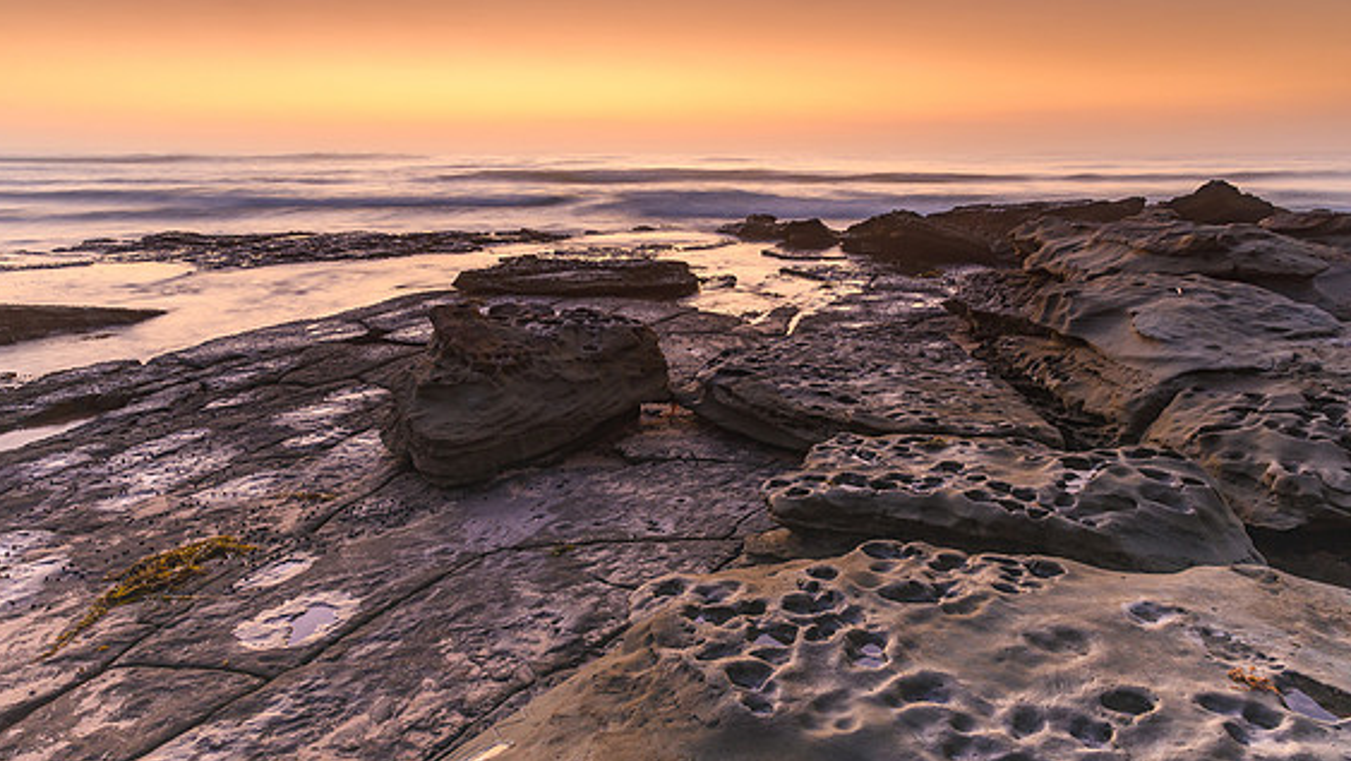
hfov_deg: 71.9
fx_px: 932
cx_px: 684
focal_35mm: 26
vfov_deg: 44.3
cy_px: 330
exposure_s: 2
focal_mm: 16
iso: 100
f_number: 9
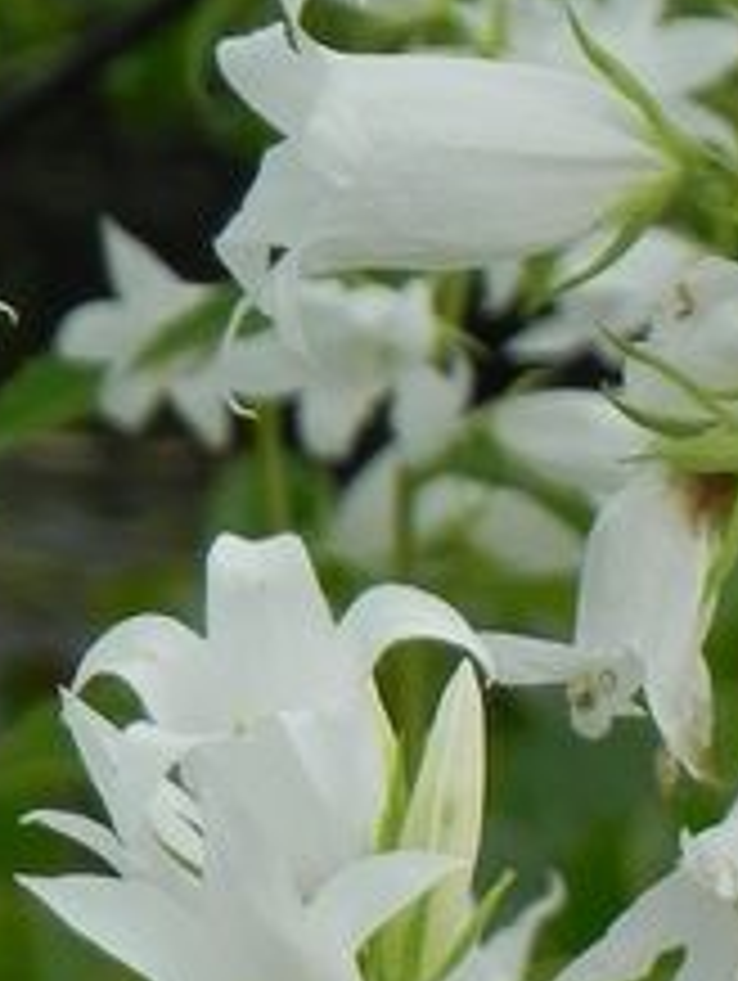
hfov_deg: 1.9
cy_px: 1611
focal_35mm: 777
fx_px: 22044
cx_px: -148
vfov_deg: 2.5
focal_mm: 37.7
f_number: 5
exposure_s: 1/1000
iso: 160
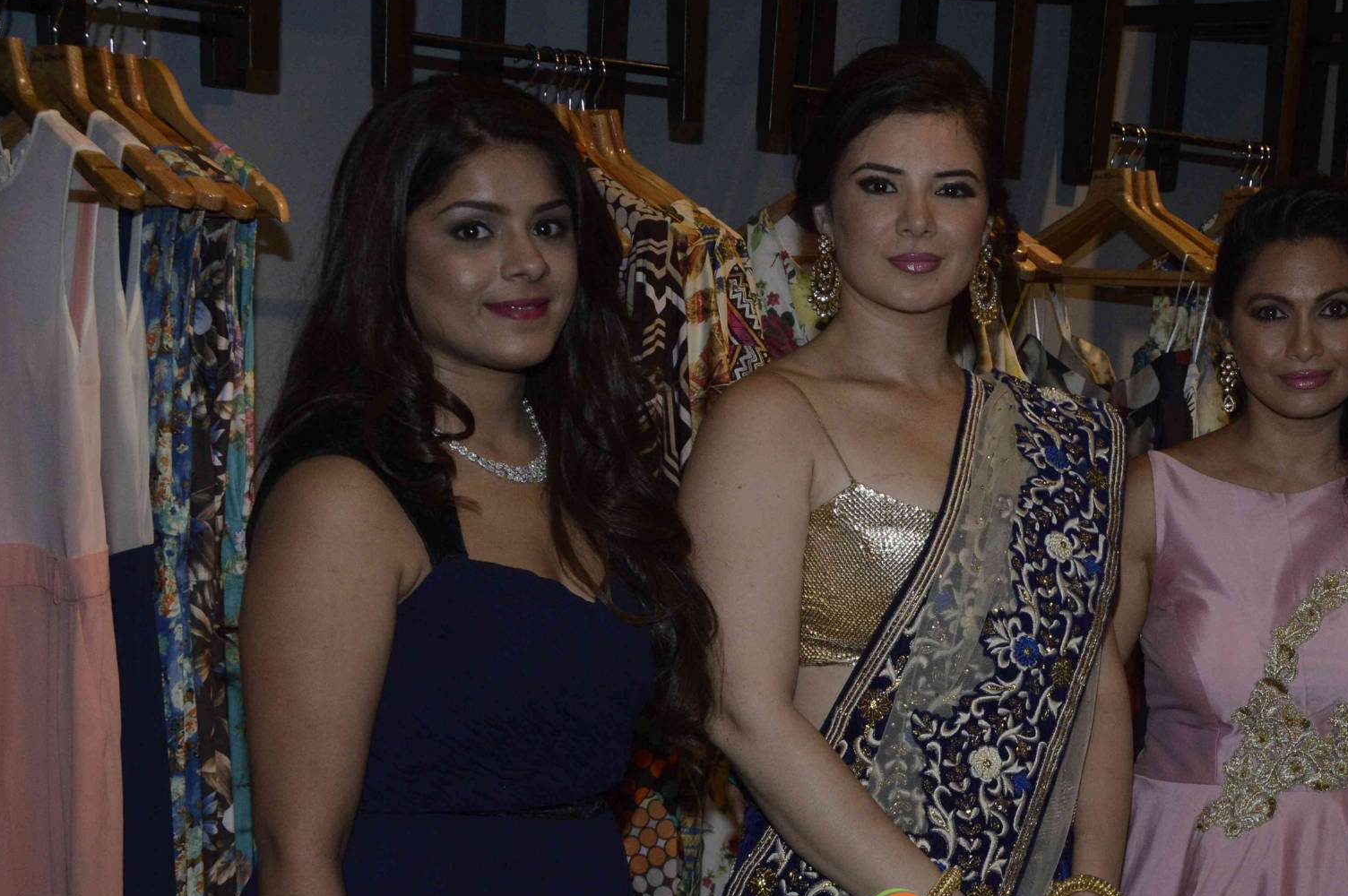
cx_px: 1075
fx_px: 2694
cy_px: 662
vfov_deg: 18.8
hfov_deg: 27.5
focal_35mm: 72
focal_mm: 30
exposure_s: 1/200
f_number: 7.1
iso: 800
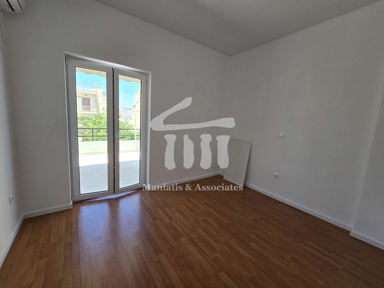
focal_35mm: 13
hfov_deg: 106.2
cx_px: 192
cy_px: 144
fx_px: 144
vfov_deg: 89.9
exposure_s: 1/186
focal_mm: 2.2
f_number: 2.2
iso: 50
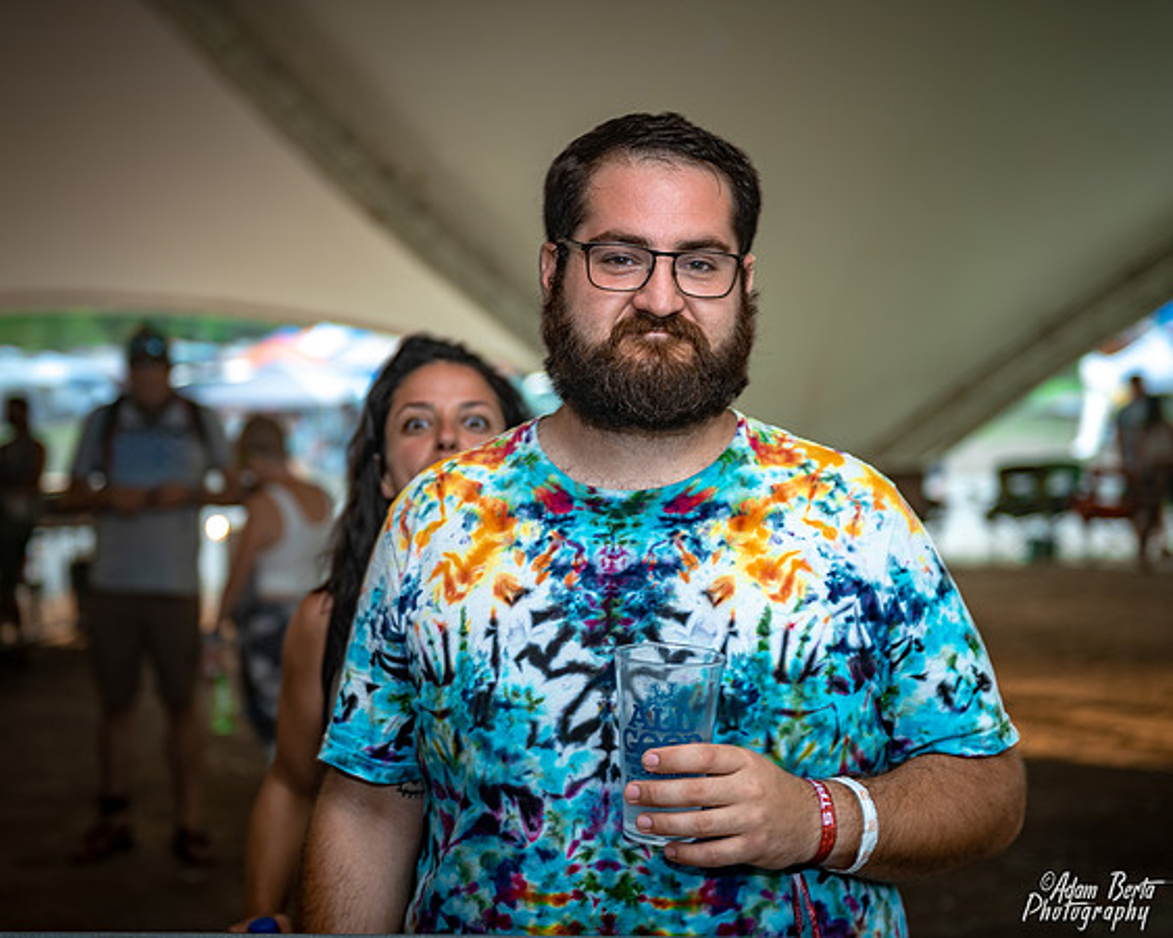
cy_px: 474
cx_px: 480
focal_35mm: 66
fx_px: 2291
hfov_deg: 28.7
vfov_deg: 23.1
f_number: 2.8
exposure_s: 1/50
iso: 100
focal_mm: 58
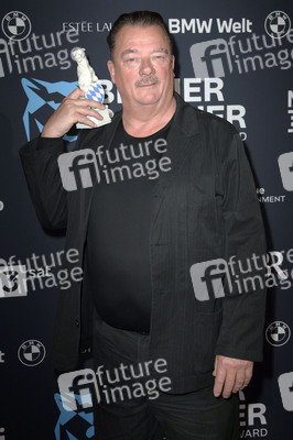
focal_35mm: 45
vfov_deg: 43.6
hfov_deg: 29.8
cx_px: 146
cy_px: 220
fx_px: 550
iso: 2000
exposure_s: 1/250
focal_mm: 45
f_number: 5
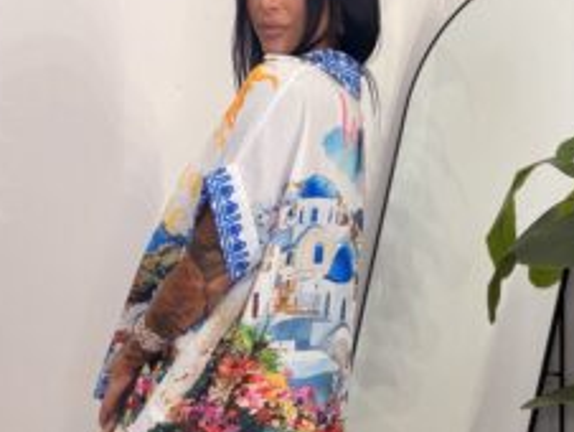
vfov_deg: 27.3
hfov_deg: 36.1
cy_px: 305
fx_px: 880
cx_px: 262
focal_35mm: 53
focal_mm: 2.71
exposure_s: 1/112
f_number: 1.9
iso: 80
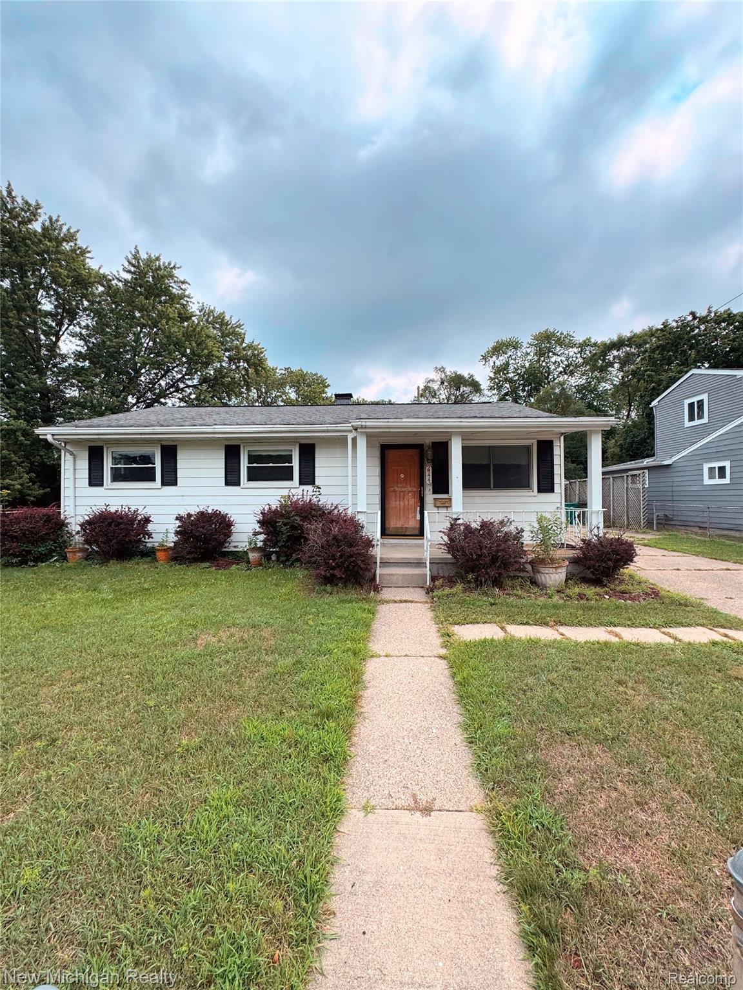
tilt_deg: +1.6
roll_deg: +0.2
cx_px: 372
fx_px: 401
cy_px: 495
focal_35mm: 14
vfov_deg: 102.1
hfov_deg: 85.7
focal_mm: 2.22
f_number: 2.2
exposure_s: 1/1832
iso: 50
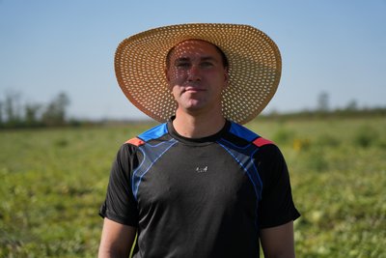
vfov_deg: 14.4
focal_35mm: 95
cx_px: 193
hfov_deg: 21.5
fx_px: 1019
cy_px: 129
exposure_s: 1/1250
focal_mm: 95
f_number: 4
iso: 100
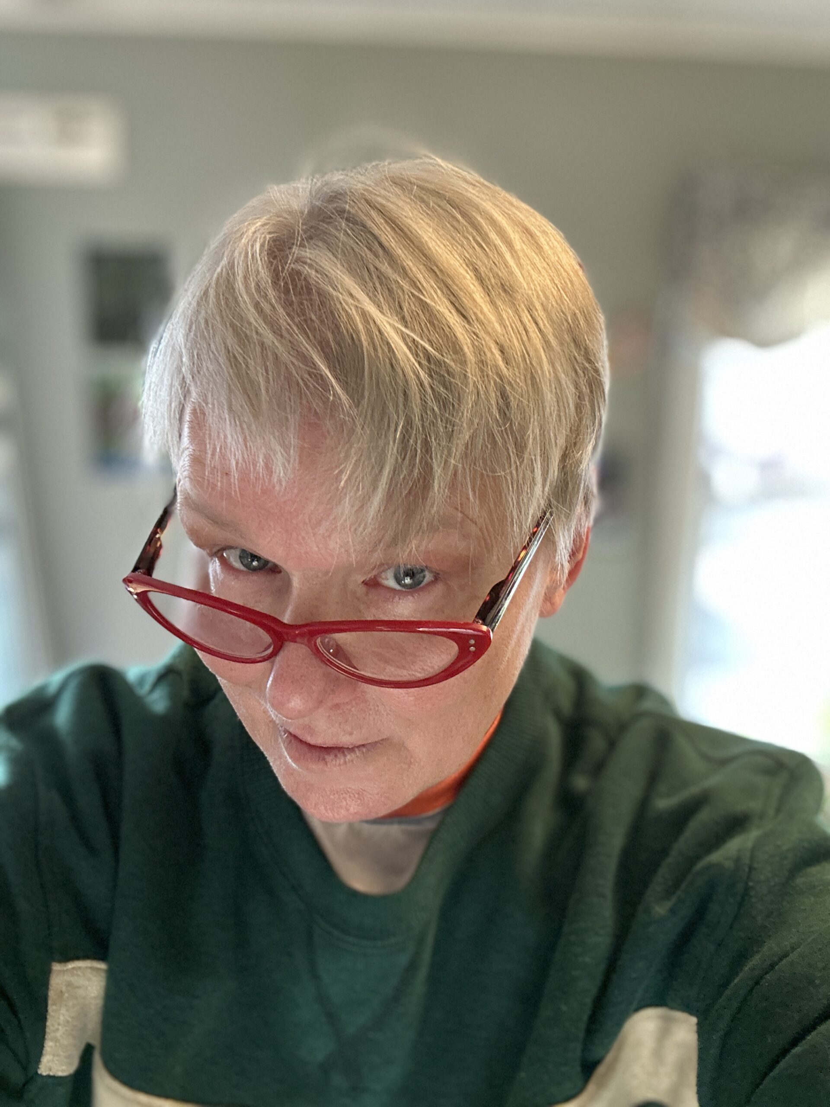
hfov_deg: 46.8
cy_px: 554
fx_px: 959
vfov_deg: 60.0
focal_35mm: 30
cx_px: 415
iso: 320
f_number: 1.9
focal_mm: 2.69
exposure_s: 1/30
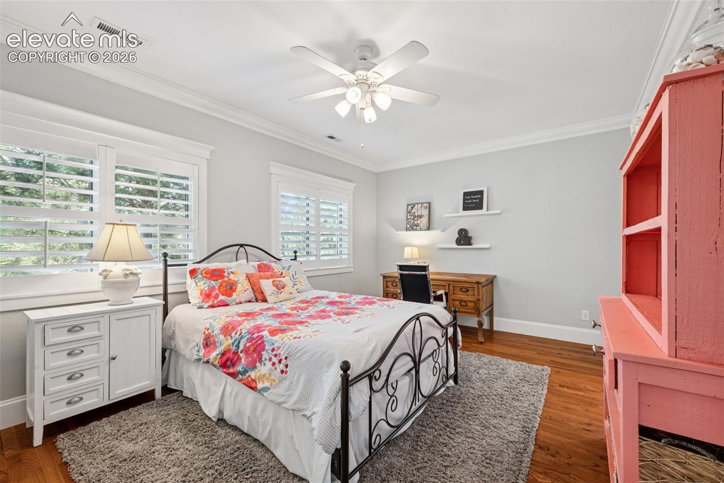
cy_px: 242
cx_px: 362
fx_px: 302
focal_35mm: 15
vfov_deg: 77.3
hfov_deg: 100.4
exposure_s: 1.6
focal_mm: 15
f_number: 11
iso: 100
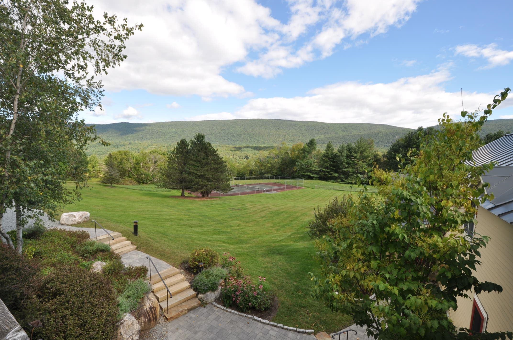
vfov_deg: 77.2
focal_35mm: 15
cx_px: 256
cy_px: 170
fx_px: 213
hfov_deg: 100.5
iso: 200
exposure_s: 1/200
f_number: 9
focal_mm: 10
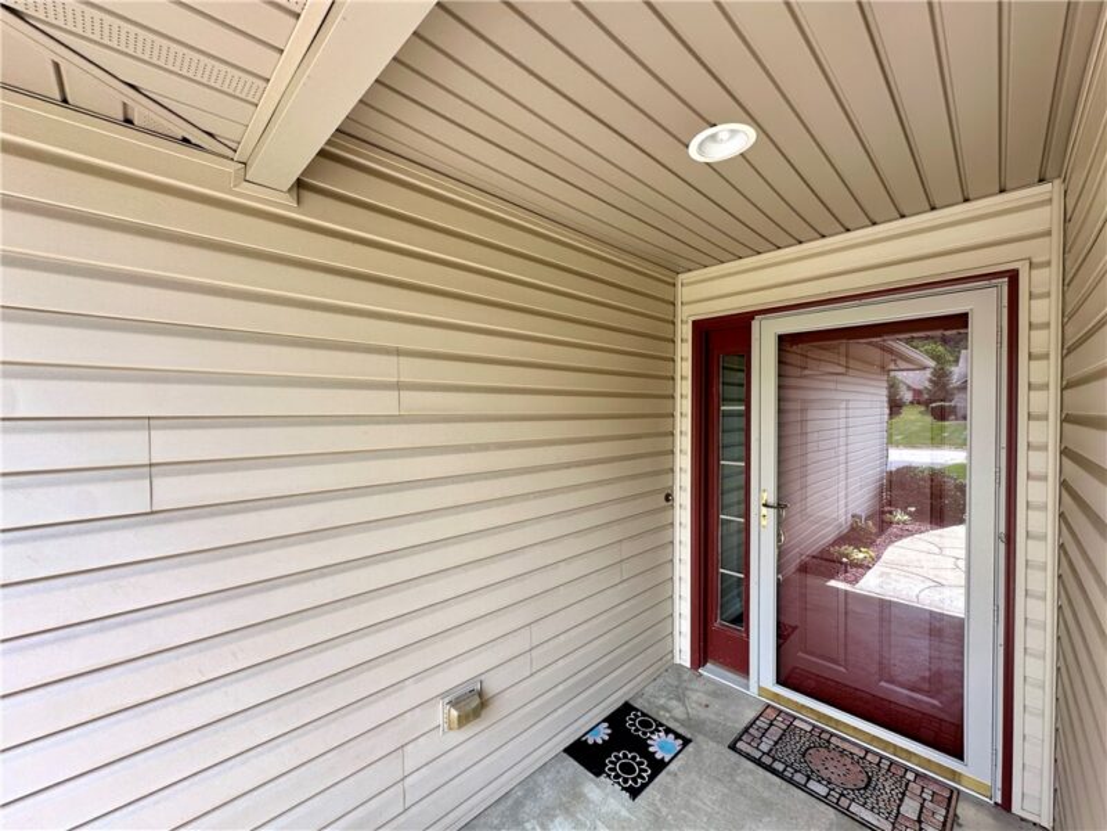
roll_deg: +0.6
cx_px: 554
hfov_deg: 102.1
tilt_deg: -0.9
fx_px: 448
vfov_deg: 85.7
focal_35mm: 14
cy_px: 416
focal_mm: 2.22
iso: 40
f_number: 2.2
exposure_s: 1/173
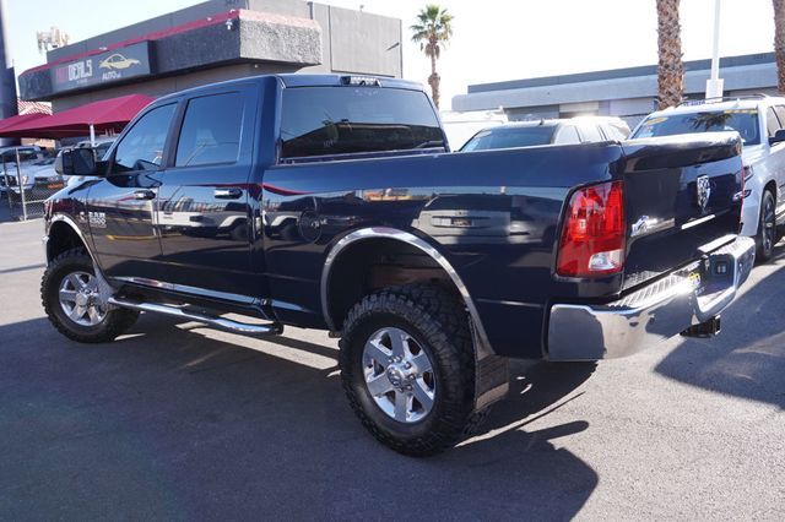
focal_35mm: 30
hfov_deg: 62.0
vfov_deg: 43.6
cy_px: 261
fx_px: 654
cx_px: 392
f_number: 6.3
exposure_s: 1/80
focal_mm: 20
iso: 100
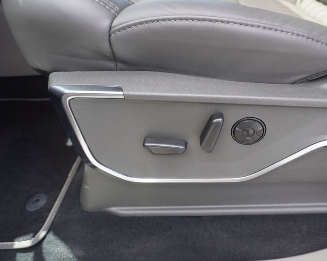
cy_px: 135
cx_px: 192
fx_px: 271
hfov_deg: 61.8
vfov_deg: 51.5
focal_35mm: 28
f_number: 4
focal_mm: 16
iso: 100
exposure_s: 1/100
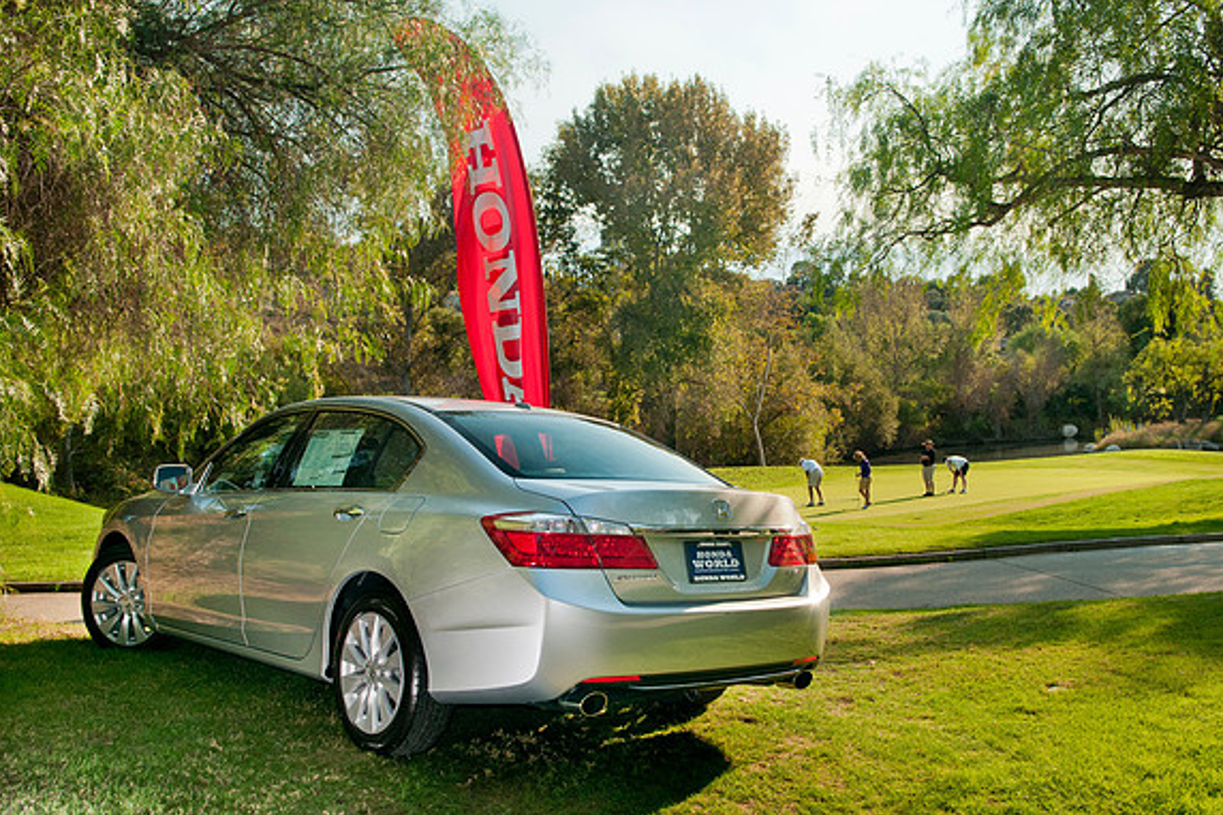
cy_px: 439
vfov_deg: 36.8
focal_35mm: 36
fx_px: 1223
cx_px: 636
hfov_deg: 53.1
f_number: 5
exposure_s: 1/320
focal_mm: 22
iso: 250
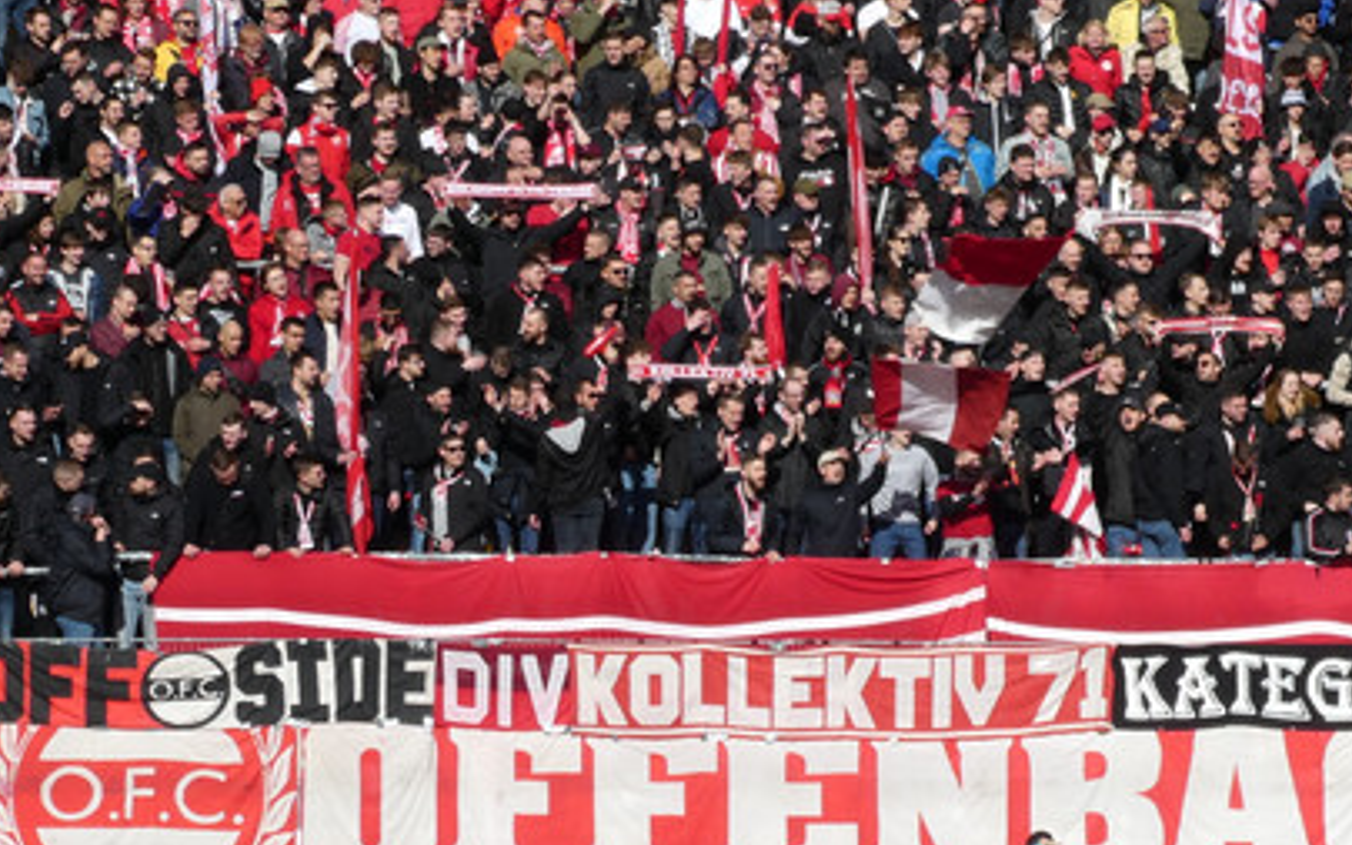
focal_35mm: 335
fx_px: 12342
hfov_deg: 6.3
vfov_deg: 3.9
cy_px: 488
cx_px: 831
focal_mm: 35.8
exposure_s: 1/500
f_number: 5.6
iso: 80
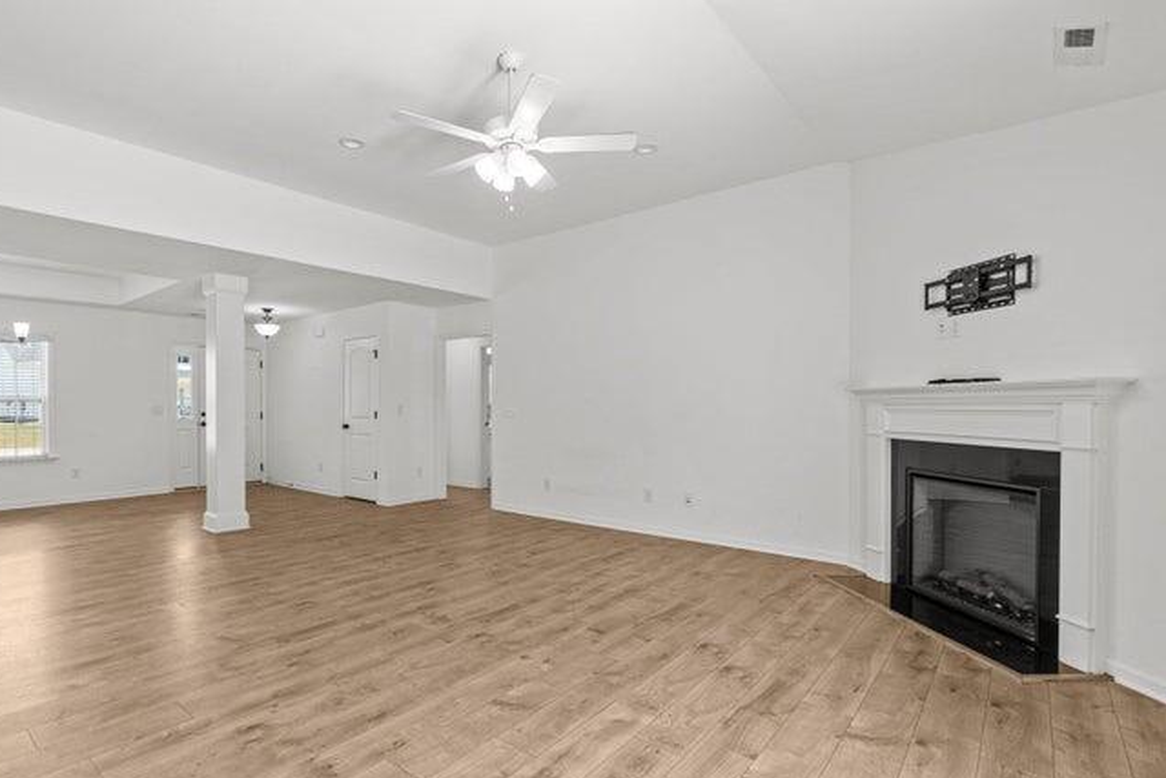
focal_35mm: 18
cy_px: 408
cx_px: 512
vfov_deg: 67.4
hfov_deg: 89.6
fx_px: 583
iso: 640
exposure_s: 1/10
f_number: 8
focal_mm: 16
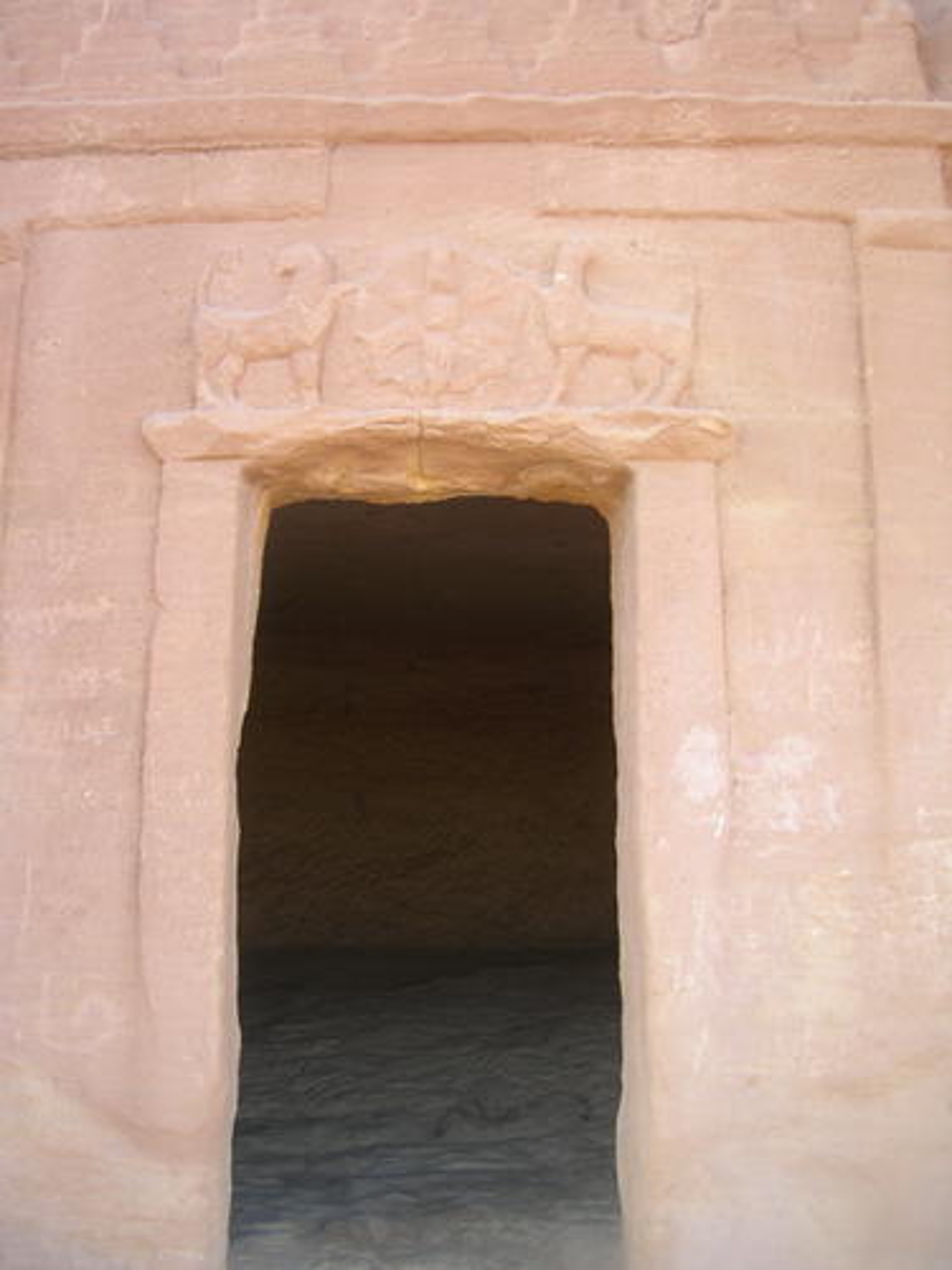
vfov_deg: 54.0
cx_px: 476
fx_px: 1247
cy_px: 635
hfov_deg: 41.8
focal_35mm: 34
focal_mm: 5.7
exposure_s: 1/47.1
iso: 50
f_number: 2.9
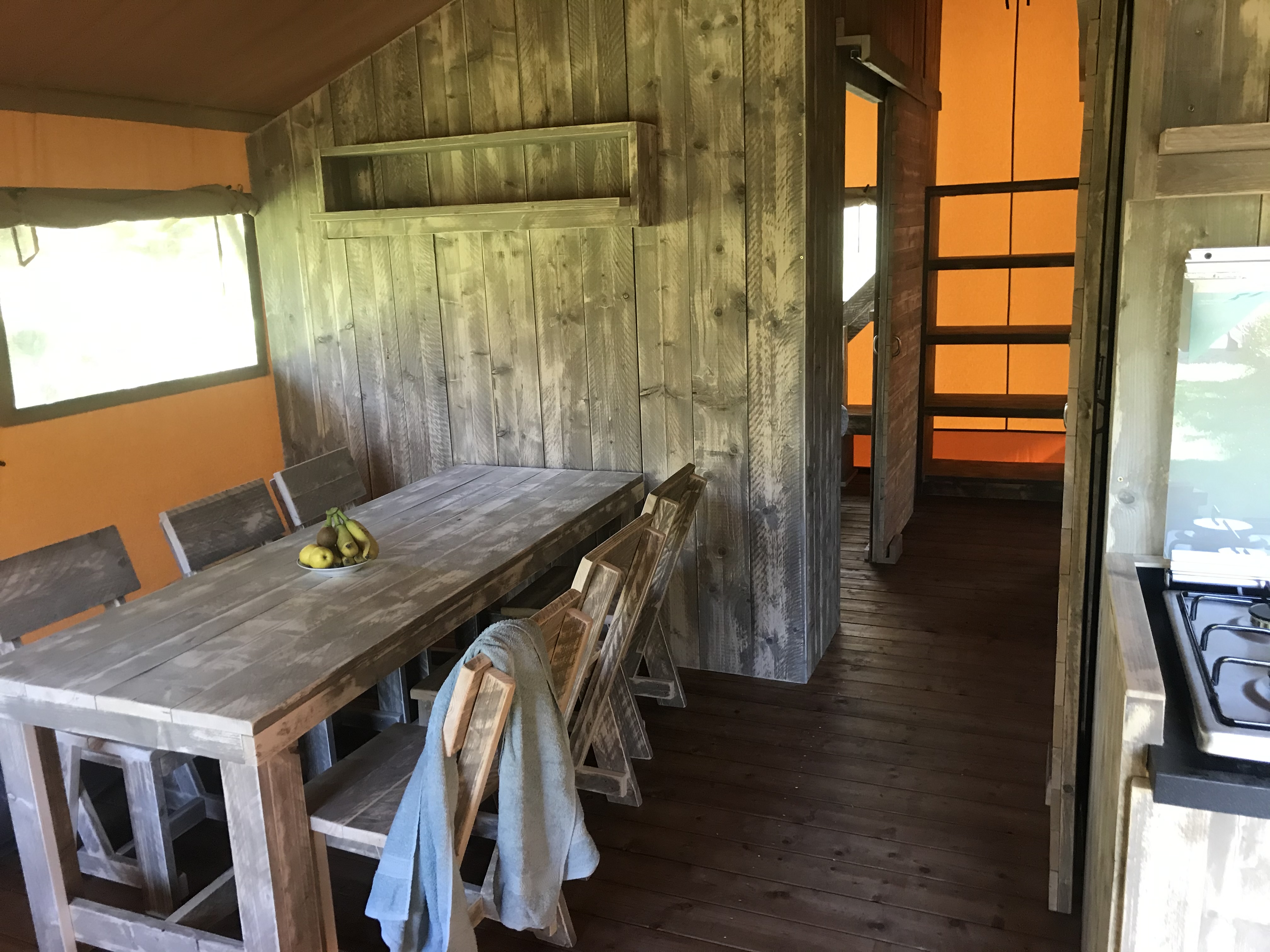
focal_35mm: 28
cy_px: 476
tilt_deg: -12.3
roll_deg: +2.0
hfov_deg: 63.4
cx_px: 635
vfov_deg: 49.7
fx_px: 1027
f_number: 1.8
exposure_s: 1/17
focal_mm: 3.99
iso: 64
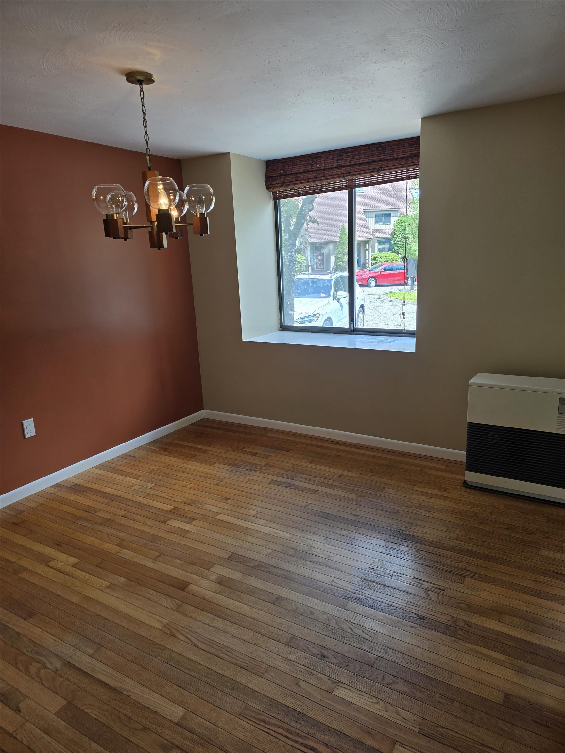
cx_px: 282
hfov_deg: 58.9
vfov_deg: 73.9
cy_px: 376
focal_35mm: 23
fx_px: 501
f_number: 1.7
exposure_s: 1/120
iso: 32
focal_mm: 6.3
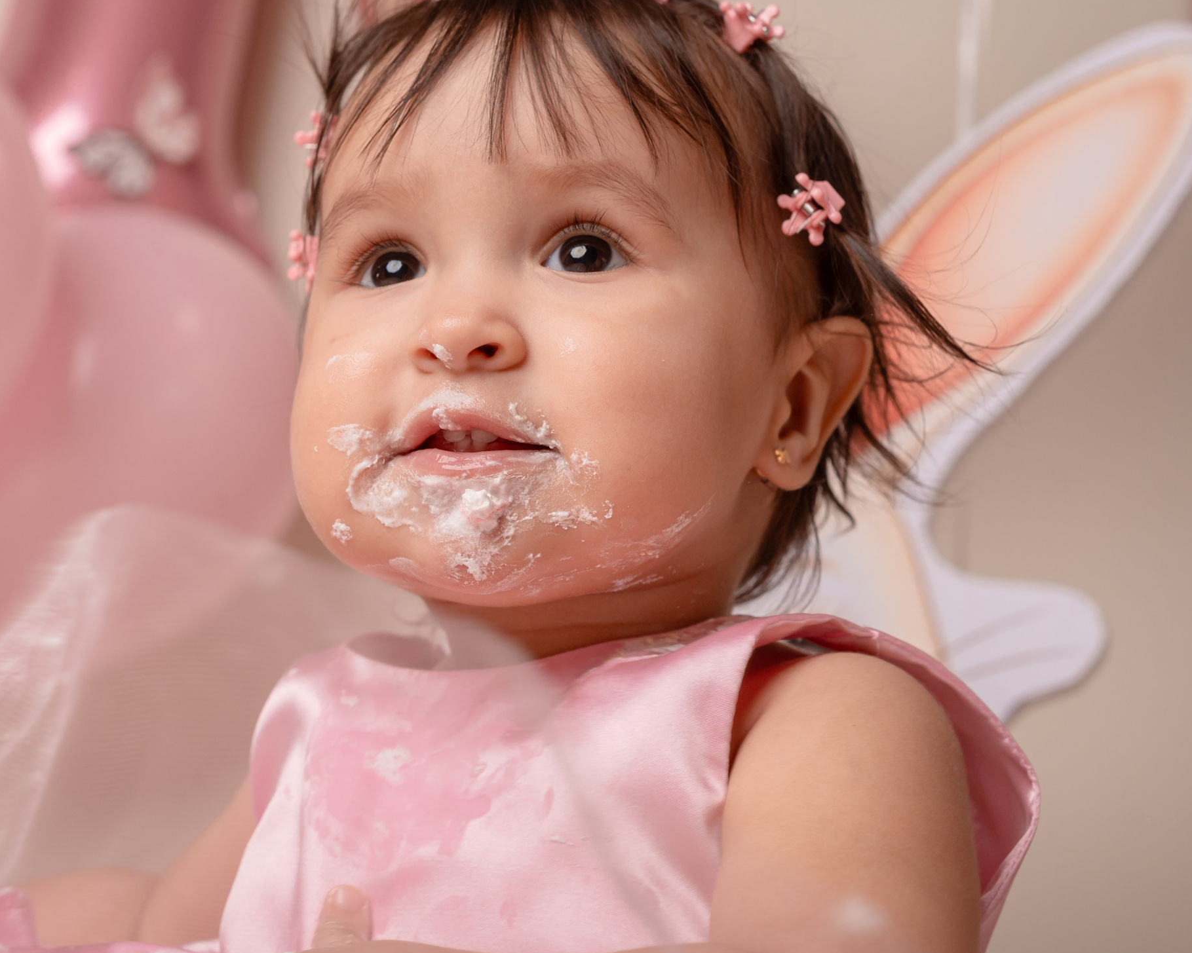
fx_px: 2328
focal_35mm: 66
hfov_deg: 28.6
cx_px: 450
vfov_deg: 23.1
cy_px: 420
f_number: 7.1
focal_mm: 50
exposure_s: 1/125
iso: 500
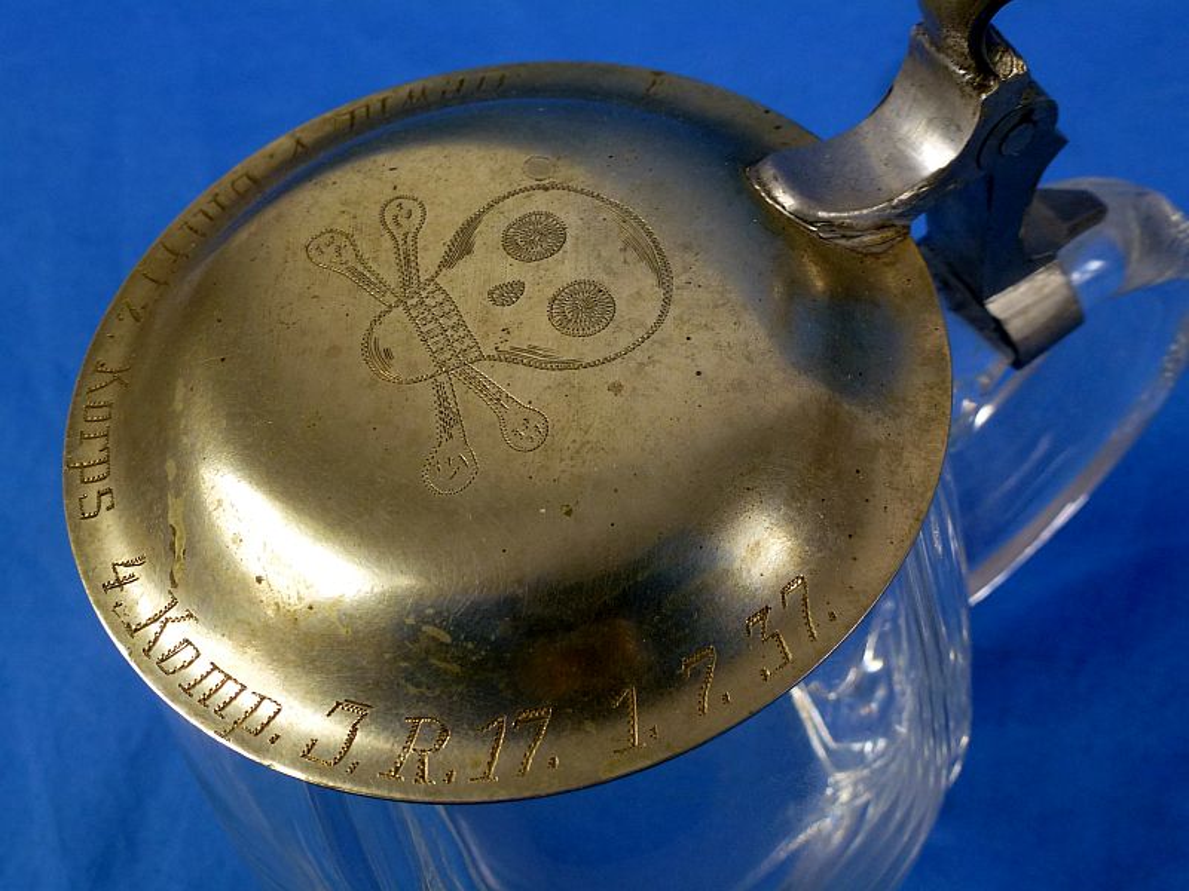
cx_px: 594
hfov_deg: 49.0
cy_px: 446
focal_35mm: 38
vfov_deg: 37.7
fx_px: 1305
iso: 160
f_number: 3.8
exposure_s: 1/80
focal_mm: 6.8
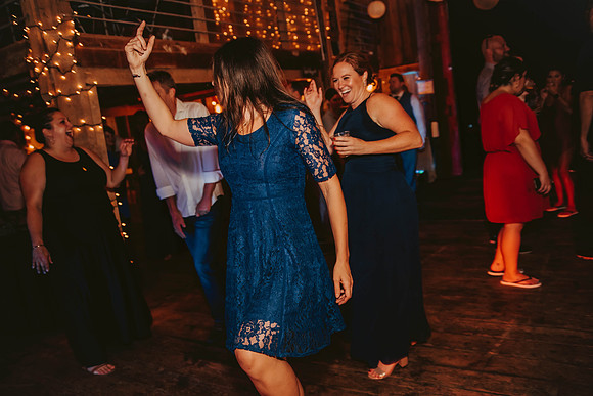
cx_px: 296
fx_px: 461
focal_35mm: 28
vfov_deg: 46.4
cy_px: 198
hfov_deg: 65.5
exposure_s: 1/125
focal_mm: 28
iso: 1250
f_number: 2.8
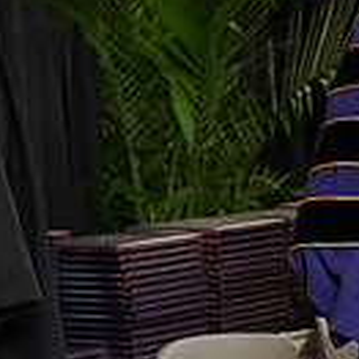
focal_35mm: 264
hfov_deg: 6.4
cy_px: 15
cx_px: 737
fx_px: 3098
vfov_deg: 6.6
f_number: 5
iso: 2500
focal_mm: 70
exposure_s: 1/200
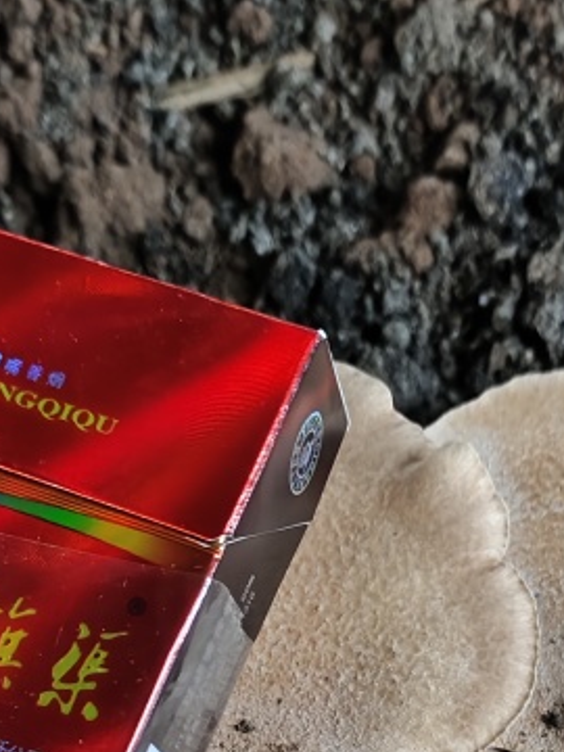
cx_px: 353
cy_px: 841
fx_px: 1542
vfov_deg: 25.3
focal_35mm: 71
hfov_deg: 20.7
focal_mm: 4.68
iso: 1188
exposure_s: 1/50
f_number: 1.8
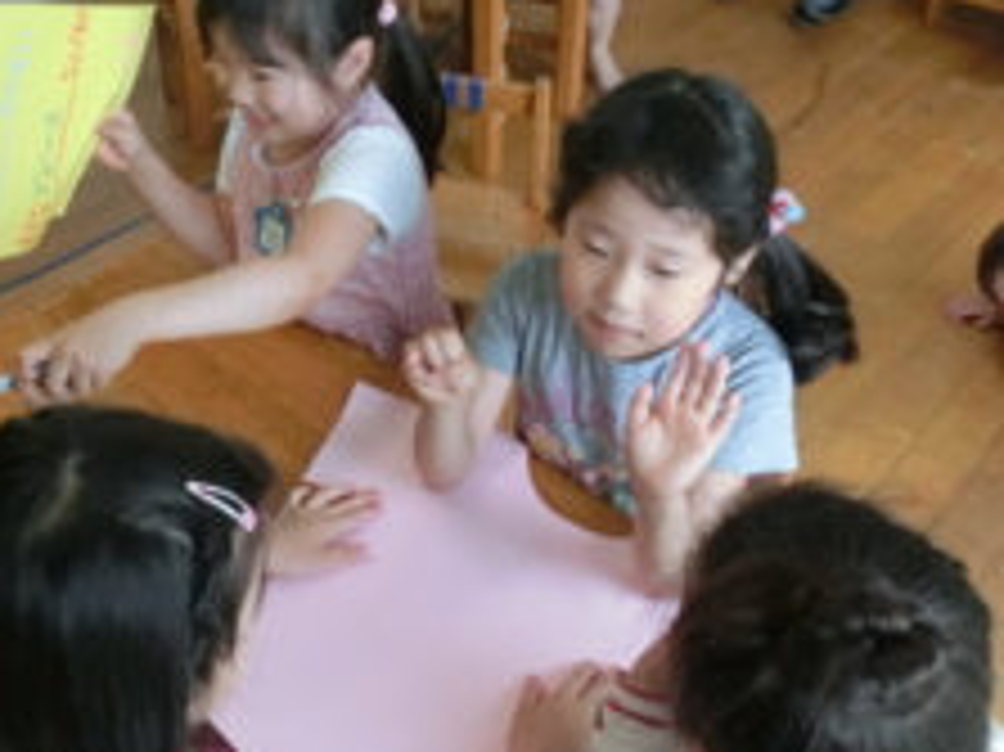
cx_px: 356
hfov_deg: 43.4
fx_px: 1246
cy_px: 234
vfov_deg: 33.2
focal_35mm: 43
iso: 800
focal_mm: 4.24
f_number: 3
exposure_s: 1/640
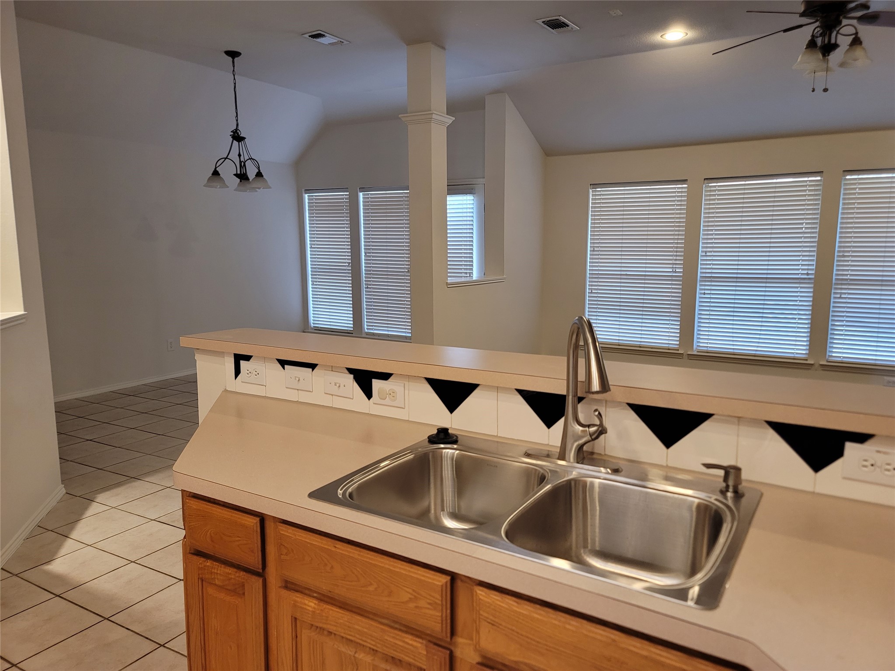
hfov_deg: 69.4
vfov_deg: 54.9
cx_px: 448
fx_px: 646
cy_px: 336
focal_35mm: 25
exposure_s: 1/120
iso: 320
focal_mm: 7
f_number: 1.8
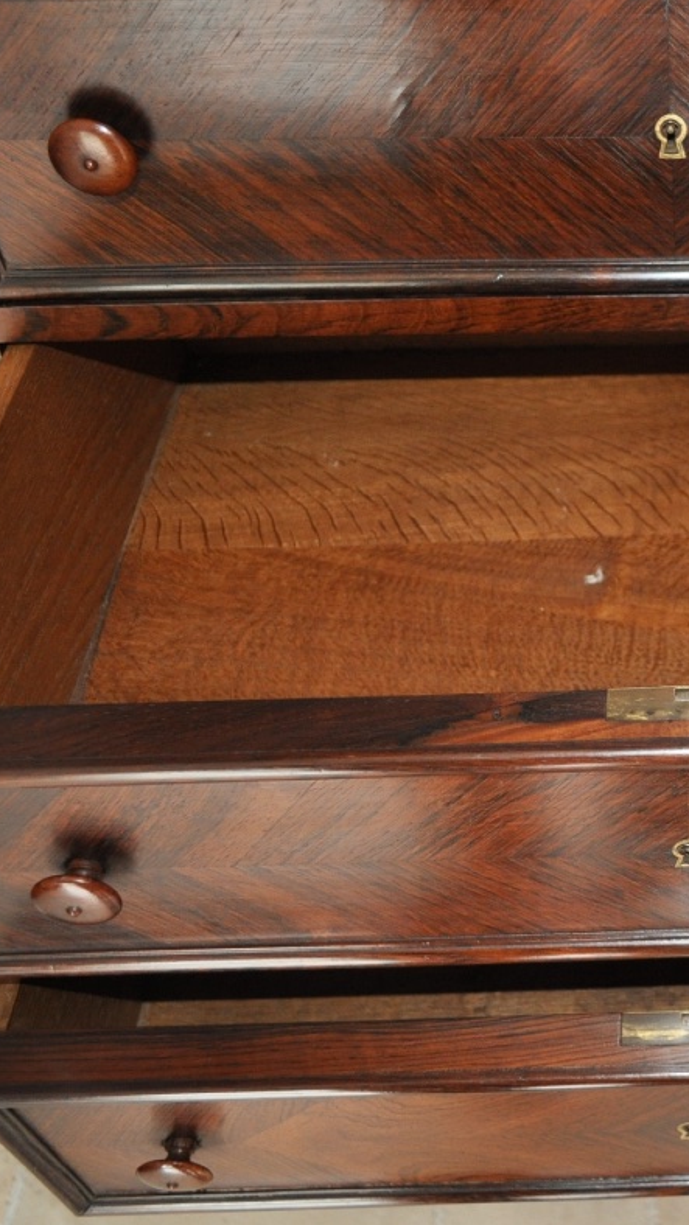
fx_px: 1397
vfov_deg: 47.4
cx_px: 759
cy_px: 616
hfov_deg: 25.6
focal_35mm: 43
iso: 800
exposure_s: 1/60
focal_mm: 18
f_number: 3.5
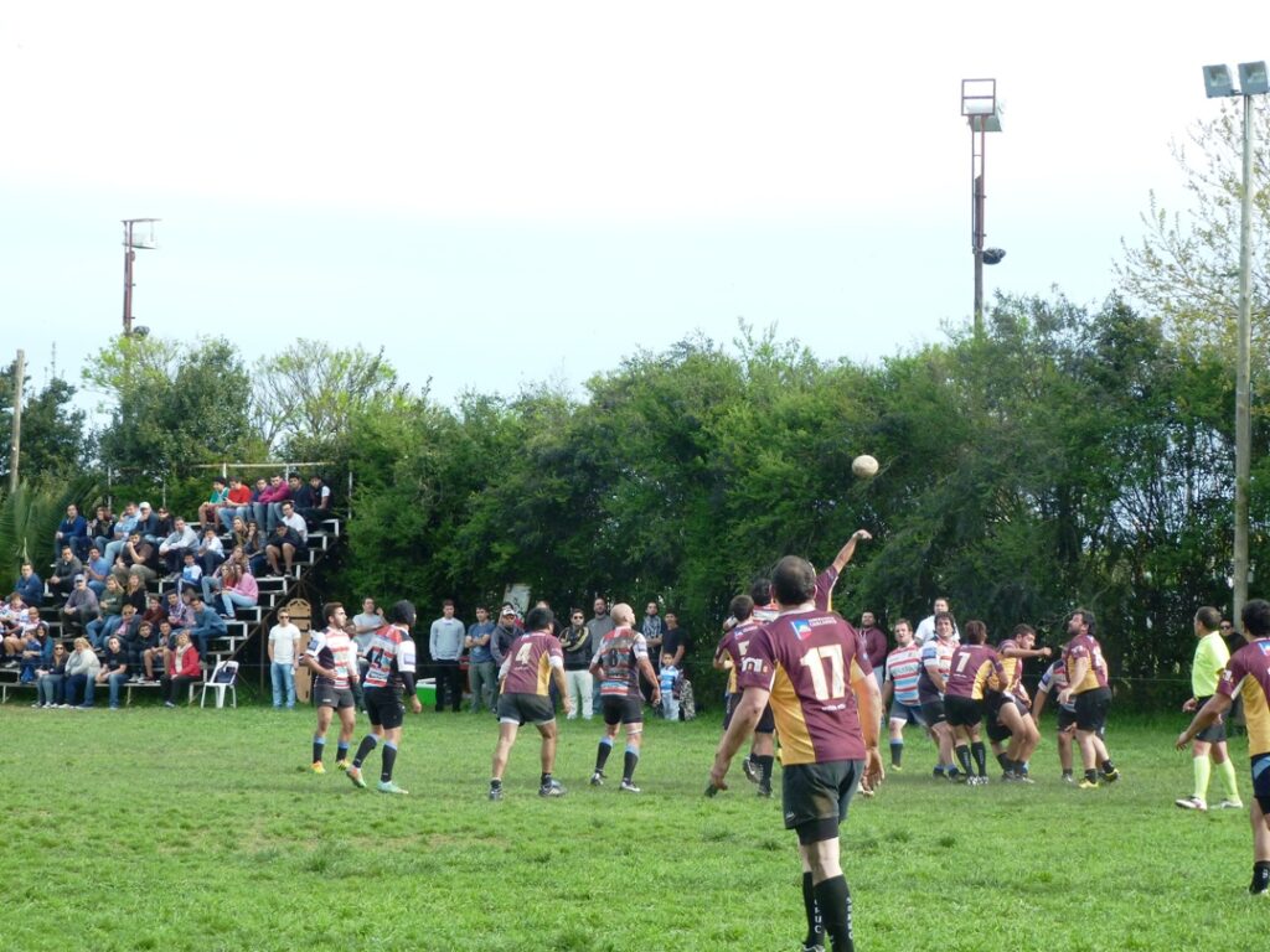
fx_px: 3926
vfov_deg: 13.8
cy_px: 476
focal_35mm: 107
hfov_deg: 18.4
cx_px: 635
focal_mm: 19.3
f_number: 3.5
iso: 200
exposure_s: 1/500
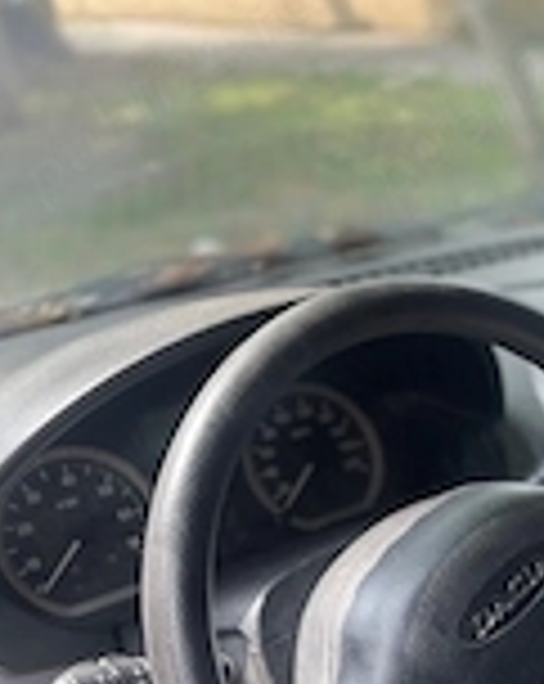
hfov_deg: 21.5
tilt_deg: -23.9
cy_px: 495
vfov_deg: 28.0
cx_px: 607
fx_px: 1352
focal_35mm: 67
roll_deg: +1.8
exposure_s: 1/121
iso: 80
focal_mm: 5.1
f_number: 1.6
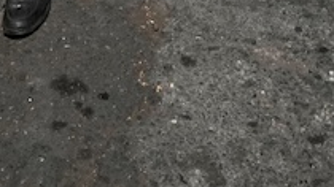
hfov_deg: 22.2
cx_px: 184
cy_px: -429
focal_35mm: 96
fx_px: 850
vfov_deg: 9.2
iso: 1000
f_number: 18
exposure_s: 1/1600
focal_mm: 16
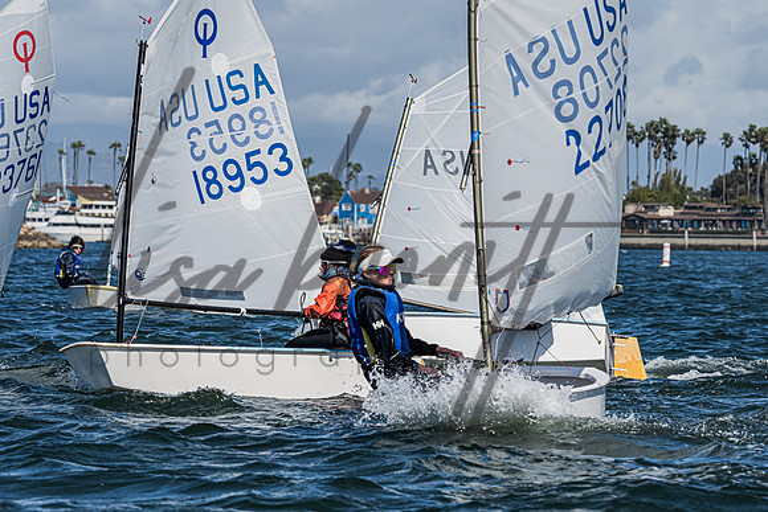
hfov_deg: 10.0
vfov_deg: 6.7
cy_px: 300
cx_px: 347
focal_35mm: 205
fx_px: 4367
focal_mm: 155
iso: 320
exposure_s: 1/1250
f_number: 9
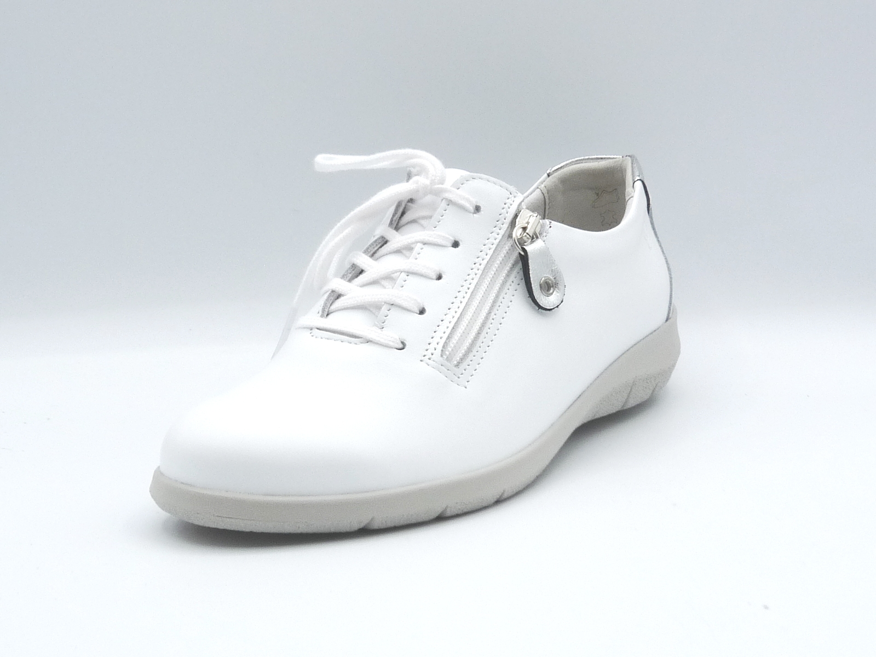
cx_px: 438
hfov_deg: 39.7
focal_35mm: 48
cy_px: 328
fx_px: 1215
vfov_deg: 30.3
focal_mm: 4.8
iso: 100
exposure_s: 1/250
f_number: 5.6
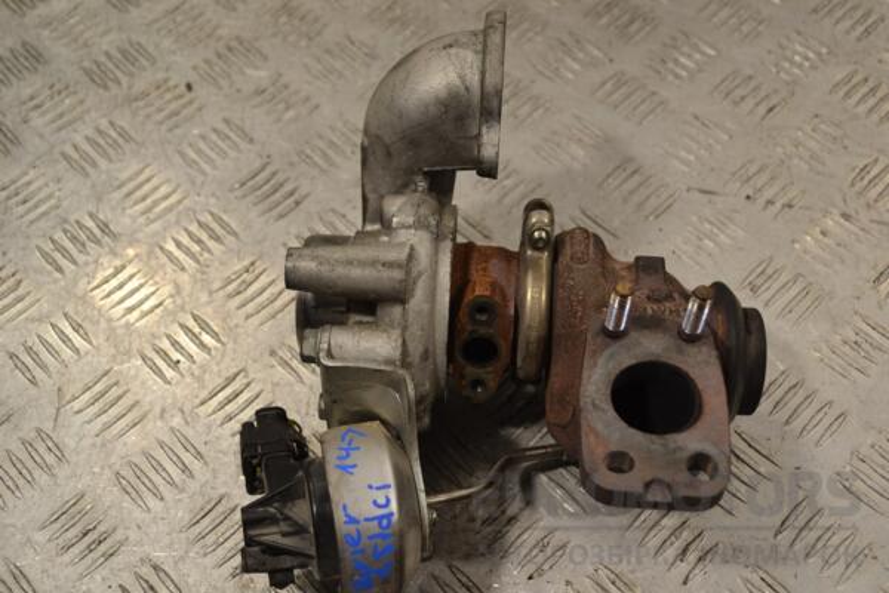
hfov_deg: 45.0
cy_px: 296
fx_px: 1074
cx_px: 444
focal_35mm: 44
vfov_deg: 30.8
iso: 280
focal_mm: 29
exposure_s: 1/125
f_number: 5.6
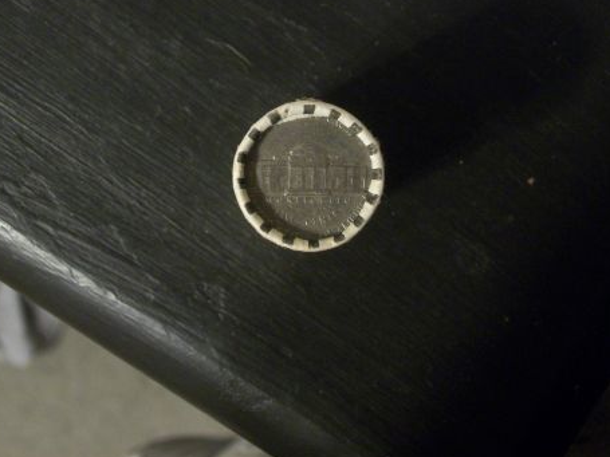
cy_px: 166
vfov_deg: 22.2
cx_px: 299
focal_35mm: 66
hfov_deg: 29.4
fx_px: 1163
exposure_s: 1/8
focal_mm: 8.8
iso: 250
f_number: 3.6
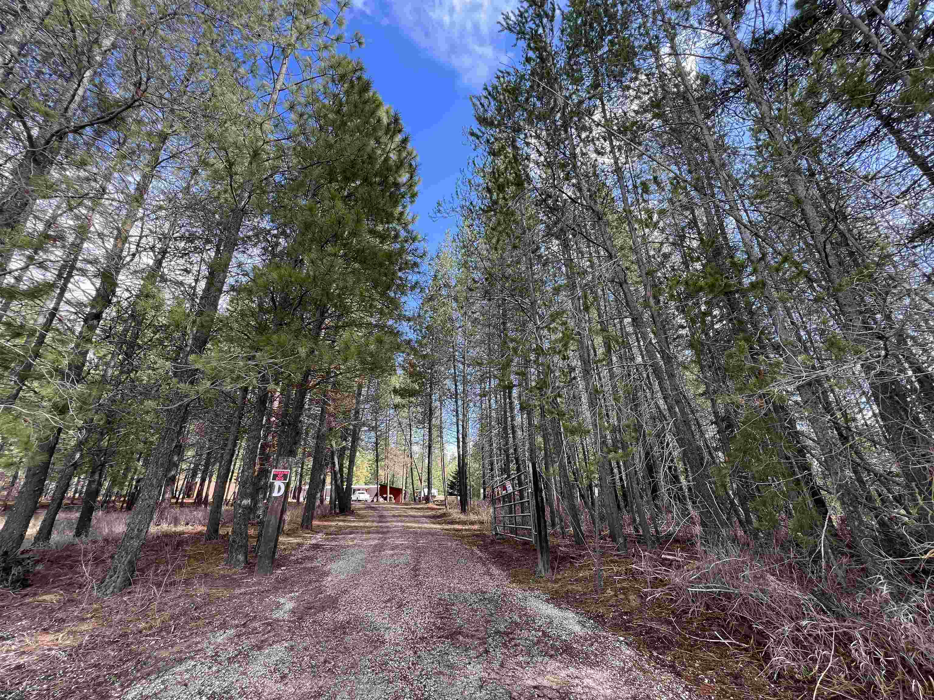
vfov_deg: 89.9
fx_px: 351
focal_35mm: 13
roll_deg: -0.5
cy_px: 350
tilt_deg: +21.6
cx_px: 467
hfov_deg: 106.2
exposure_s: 1/166
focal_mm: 1.57
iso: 32
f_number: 1.8
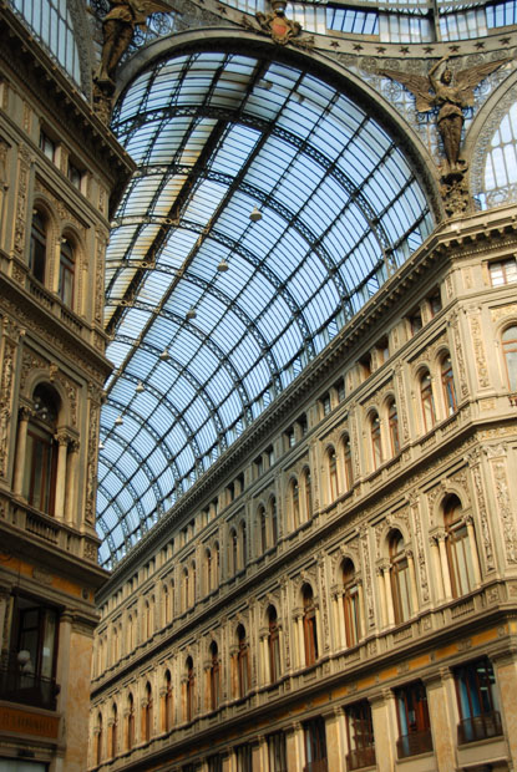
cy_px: 386
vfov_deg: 44.9
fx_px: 934
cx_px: 258
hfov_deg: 30.9
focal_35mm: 44
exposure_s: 1/180
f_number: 4
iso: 100
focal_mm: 29
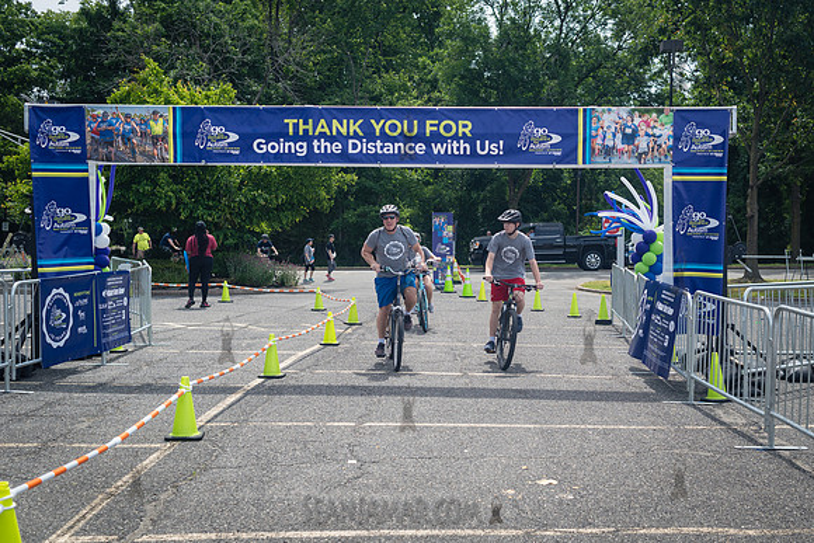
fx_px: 977
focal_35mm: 43
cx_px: 487
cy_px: 281
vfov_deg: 31.1
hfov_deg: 45.0
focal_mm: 35
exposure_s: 1/1250
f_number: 4
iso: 200
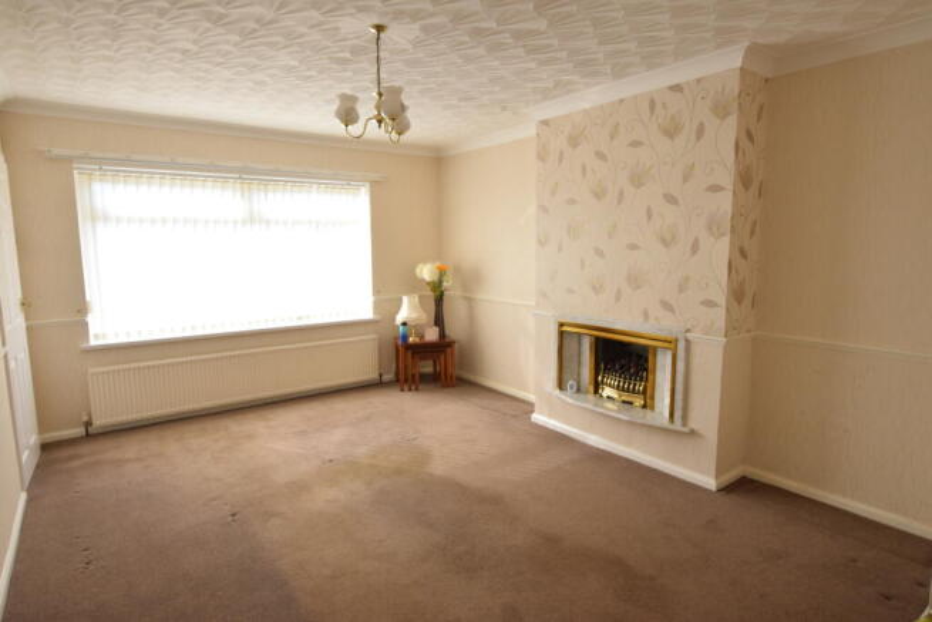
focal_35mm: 20
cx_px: 466
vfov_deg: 63.2
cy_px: 311
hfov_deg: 85.4
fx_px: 505
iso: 800
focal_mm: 13
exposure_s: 1/100
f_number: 10
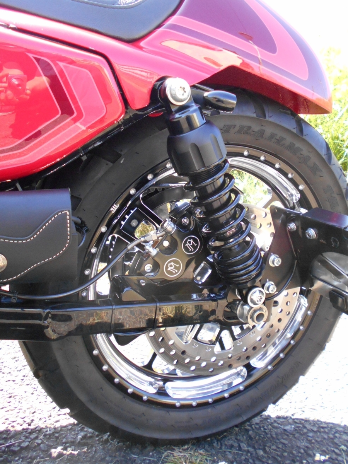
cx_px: 174
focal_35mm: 30
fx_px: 402
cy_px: 232
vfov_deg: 60.0
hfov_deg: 46.8
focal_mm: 5.1
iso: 320
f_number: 3.4
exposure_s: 1/250
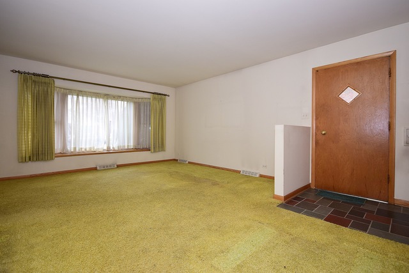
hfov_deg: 95.0
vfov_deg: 72.1
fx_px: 187
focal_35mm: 16
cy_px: 136
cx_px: 204
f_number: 6.3
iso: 500
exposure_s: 1/60
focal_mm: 11
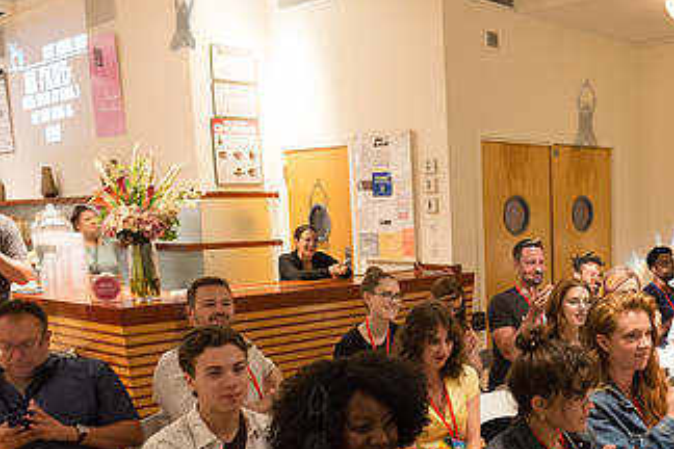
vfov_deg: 30.8
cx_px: 585
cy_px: 315
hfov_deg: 42.3
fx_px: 805
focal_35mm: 43
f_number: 4
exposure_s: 1/60
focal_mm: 24
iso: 2500
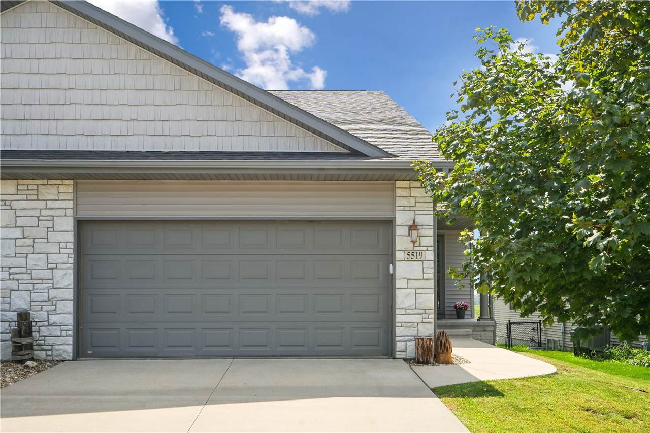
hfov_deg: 54.4
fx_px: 632
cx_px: 325
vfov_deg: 37.8
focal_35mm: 35
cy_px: 216
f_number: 10
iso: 400
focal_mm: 35
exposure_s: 1/500
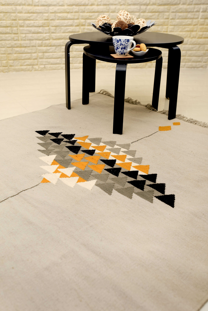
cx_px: 104
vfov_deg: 54.4
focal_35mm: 35
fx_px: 303
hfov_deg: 37.9
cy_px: 156
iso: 200
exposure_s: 1/160
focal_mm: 35
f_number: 3.2
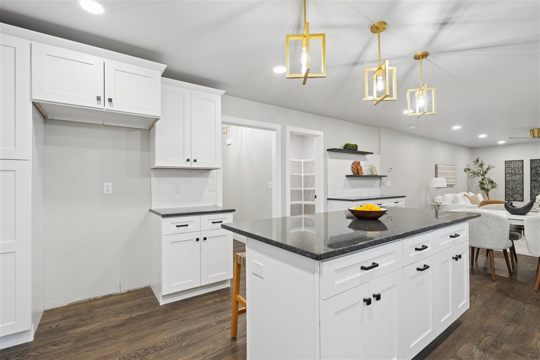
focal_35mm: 16
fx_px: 240
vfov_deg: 73.7
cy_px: 180
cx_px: 270
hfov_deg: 96.7
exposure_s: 1/50
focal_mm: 16
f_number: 8
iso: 800
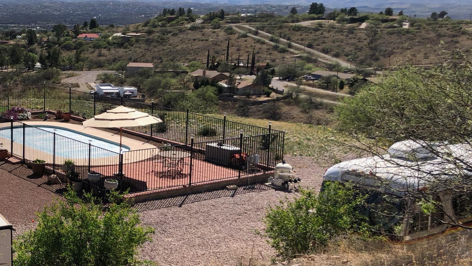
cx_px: 57
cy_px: 134
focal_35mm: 54
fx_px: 676
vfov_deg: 22.2
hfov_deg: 36.4
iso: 20
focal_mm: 4
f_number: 1.8
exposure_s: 1/2404
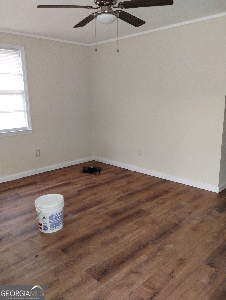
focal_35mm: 28
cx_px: 113
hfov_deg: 49.9
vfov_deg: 63.4
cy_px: 150
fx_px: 243
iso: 1634
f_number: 1.8
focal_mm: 4.27
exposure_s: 1/20
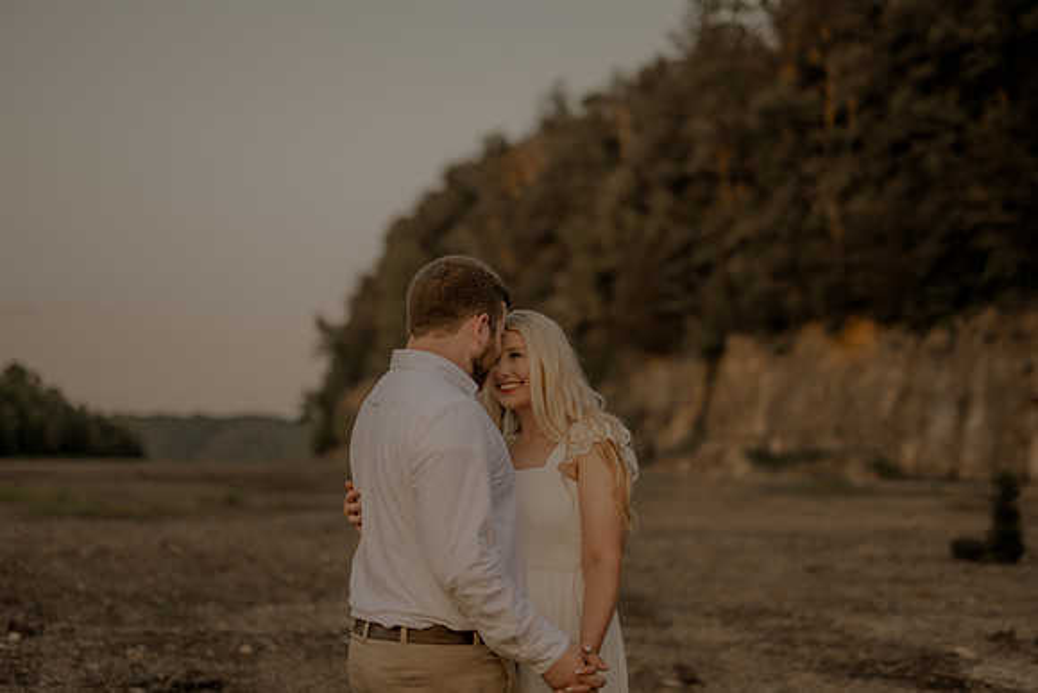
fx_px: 1499
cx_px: 519
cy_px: 346
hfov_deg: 38.2
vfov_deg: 26.0
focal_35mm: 52
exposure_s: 1/1000
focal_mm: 50
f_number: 2.2
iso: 200
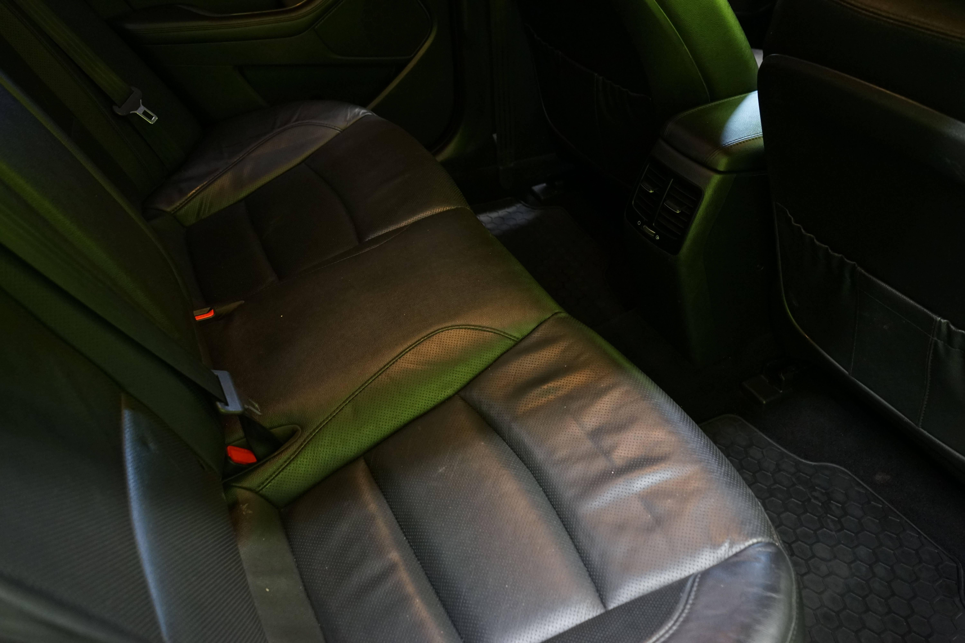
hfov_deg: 63.7
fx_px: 777
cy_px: 322
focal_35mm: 29
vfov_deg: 45.0
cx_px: 482
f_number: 5
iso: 2500
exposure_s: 1/15
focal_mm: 29
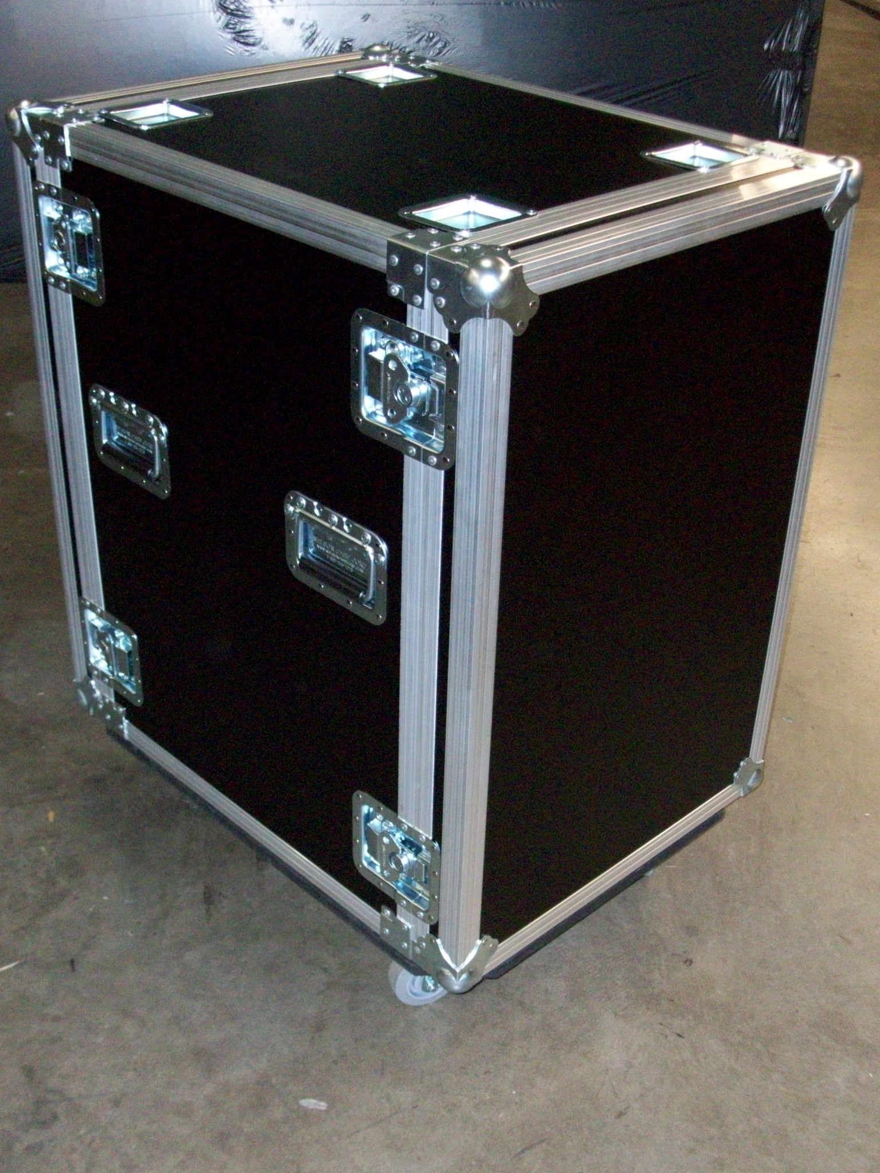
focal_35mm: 42
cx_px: 440
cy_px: 586
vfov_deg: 44.8
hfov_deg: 34.3
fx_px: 1424
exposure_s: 1/46
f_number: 3.2
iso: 320
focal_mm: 7.1
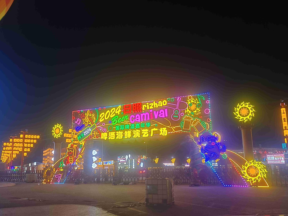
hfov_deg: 56.8
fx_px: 266
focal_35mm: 32
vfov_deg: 44.2
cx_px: 144
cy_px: 108
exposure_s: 1/25
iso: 615
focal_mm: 5.5
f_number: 1.75
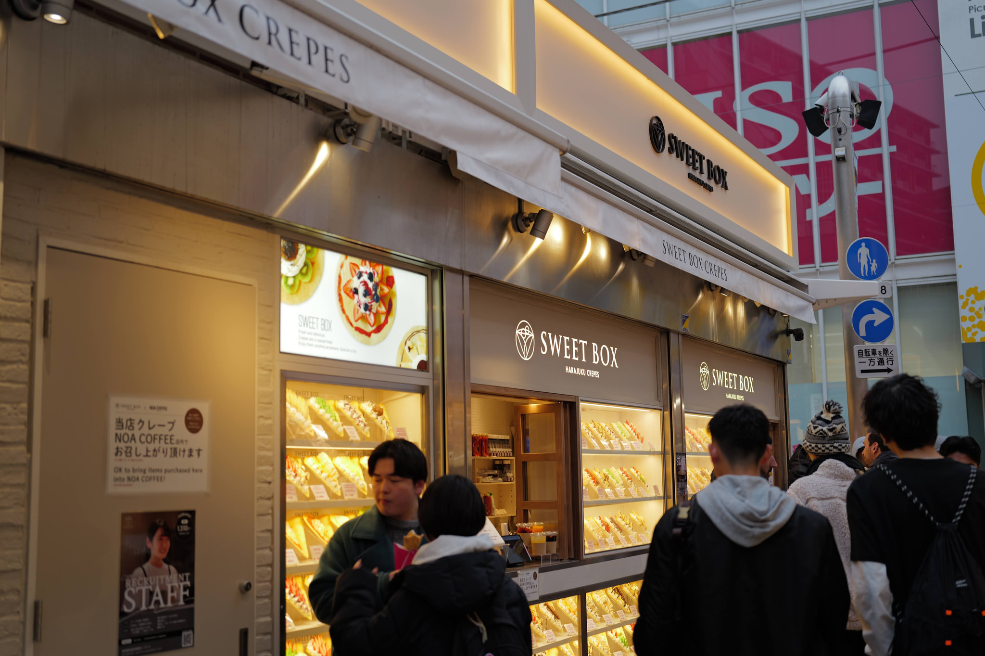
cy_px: 328
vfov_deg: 31.2
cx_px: 492
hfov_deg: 45.5
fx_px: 1176
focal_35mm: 43
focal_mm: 43
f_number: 2.5
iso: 100
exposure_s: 1/100
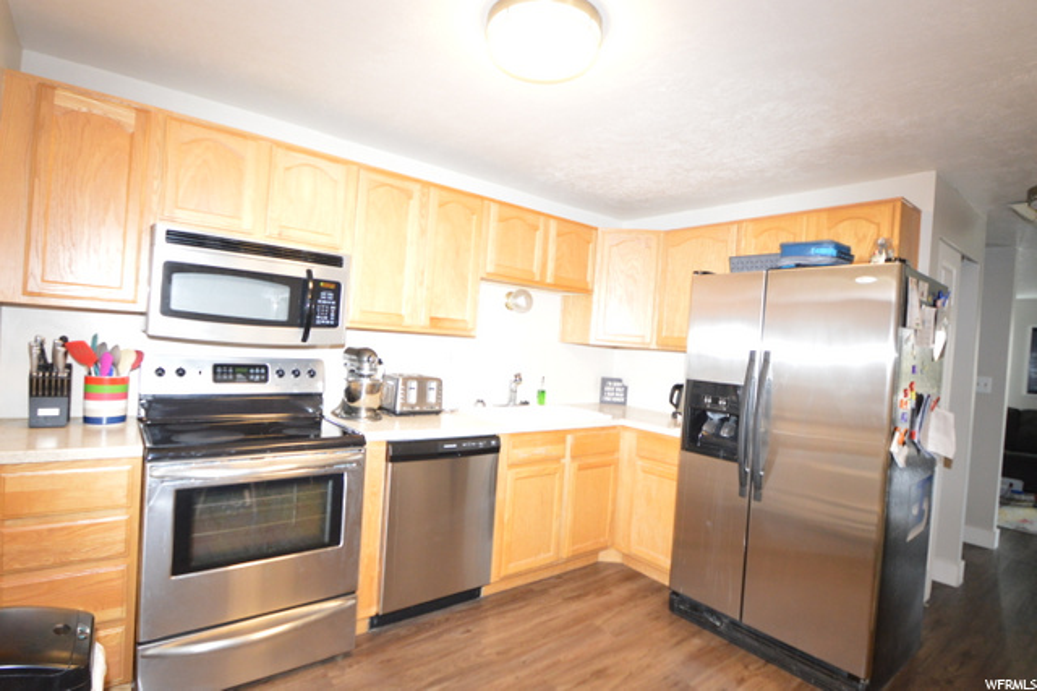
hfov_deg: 92.5
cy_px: 346
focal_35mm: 17
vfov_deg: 69.6
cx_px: 518
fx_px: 497
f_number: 3.5
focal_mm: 11.5
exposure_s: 1/60
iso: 2000
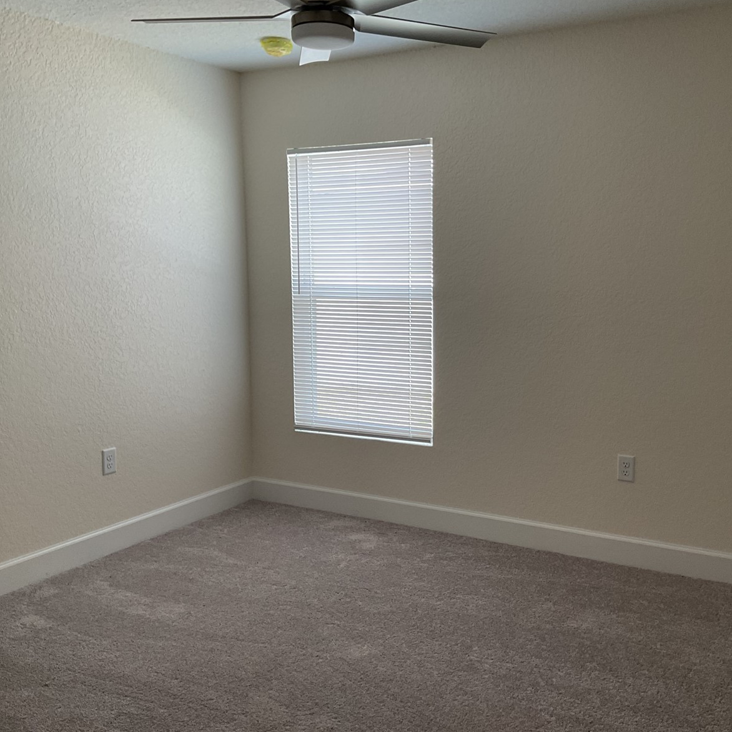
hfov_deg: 47.1
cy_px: 372
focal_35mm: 35
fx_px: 837
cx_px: 418
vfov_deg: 47.2
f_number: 1.8
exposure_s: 1/60
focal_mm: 3
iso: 50
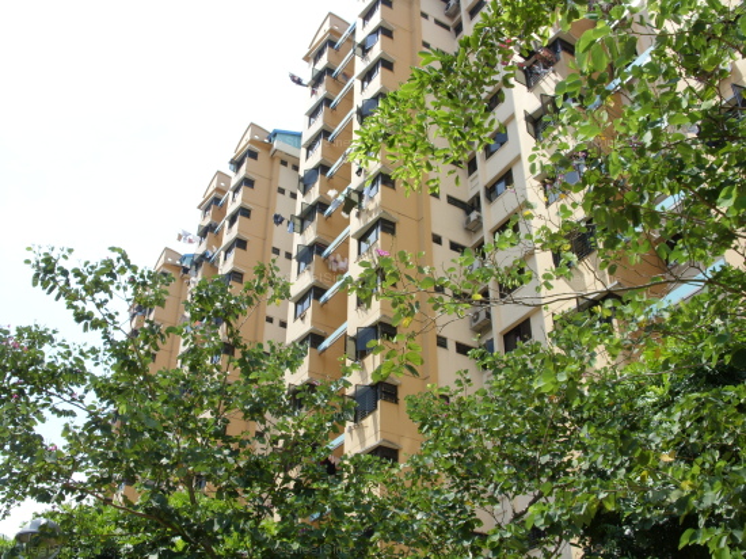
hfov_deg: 49.0
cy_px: 280
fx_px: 819
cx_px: 373
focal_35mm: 38
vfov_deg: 37.7
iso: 50
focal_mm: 6.3
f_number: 4.9
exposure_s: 1/296
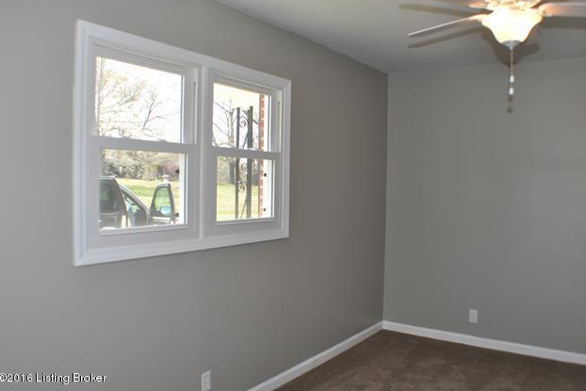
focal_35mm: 37
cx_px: 294
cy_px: 195
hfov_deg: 51.9
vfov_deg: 36.0
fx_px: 602
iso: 400
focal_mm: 24
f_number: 5.6
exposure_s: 1/125
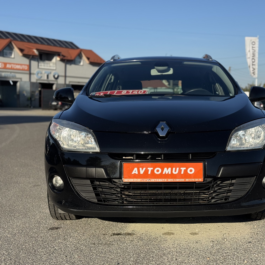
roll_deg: -1.0
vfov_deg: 30.0
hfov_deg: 29.9
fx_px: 494
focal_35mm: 57
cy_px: 133
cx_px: 163
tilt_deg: -3.6
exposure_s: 1/4975
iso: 64
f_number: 1.78
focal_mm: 6.76
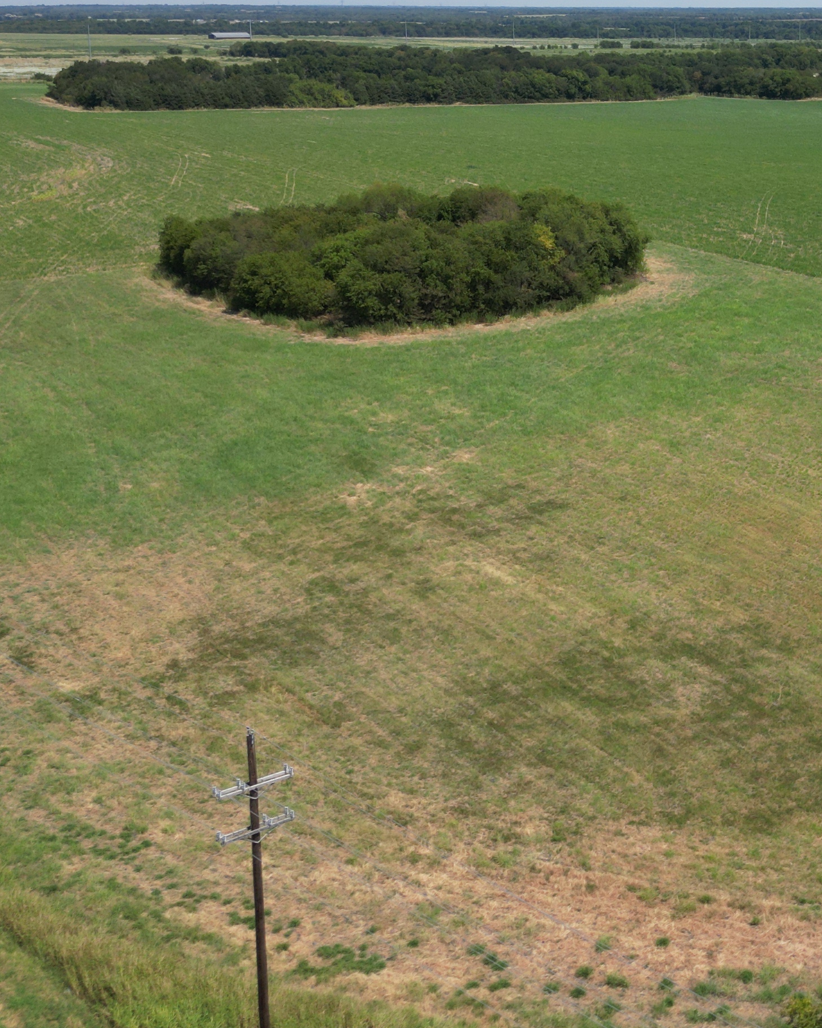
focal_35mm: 52
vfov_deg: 35.3
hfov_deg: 28.1
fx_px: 1581
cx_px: 733
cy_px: 268
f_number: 1.7
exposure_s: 1/3200
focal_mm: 6.72
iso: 110
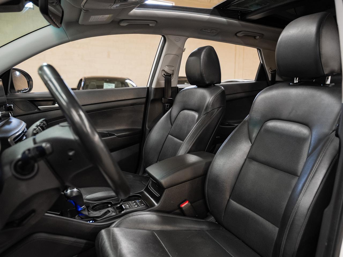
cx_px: 208
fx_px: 280
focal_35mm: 28
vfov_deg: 49.3
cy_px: 132
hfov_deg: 62.3
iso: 800
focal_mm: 24
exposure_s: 1/40
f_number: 3.5
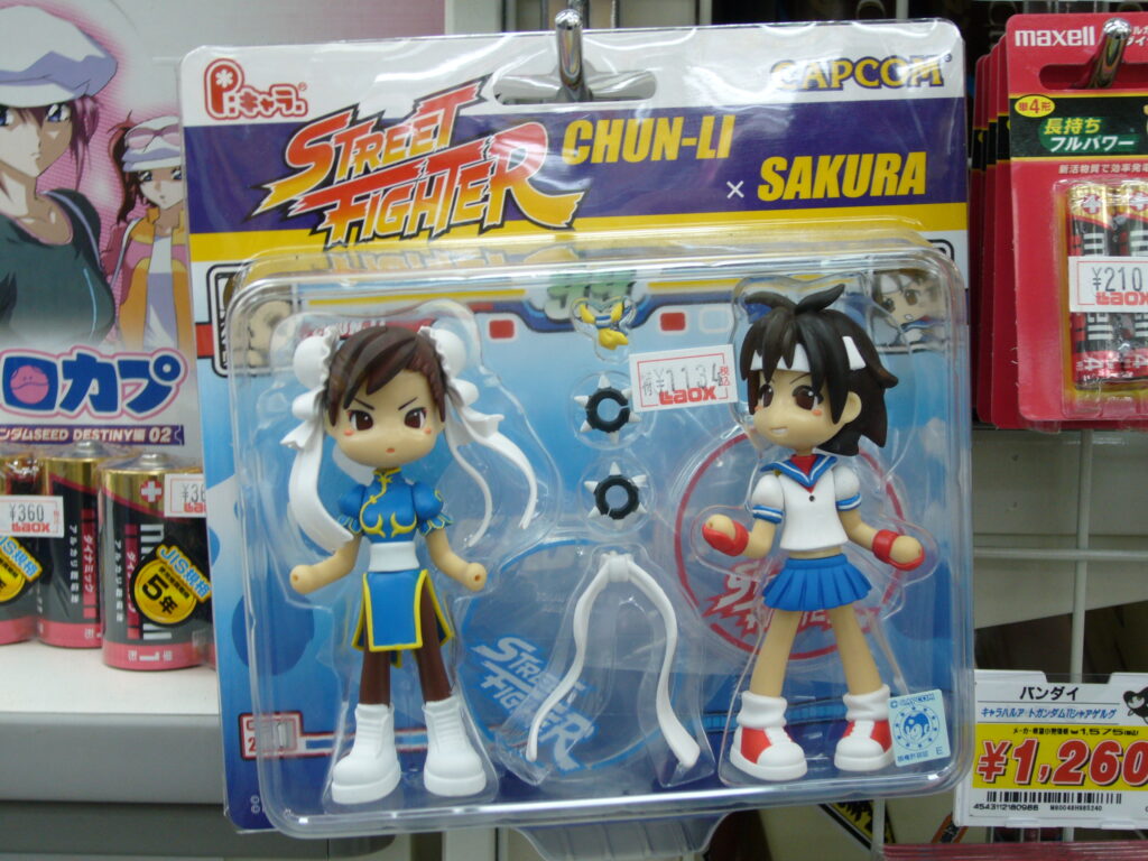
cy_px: 430
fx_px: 1990
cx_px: 574
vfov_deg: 24.4
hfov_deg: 32.2
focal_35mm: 60
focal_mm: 9.9
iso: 100
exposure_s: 1/30
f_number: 3.6
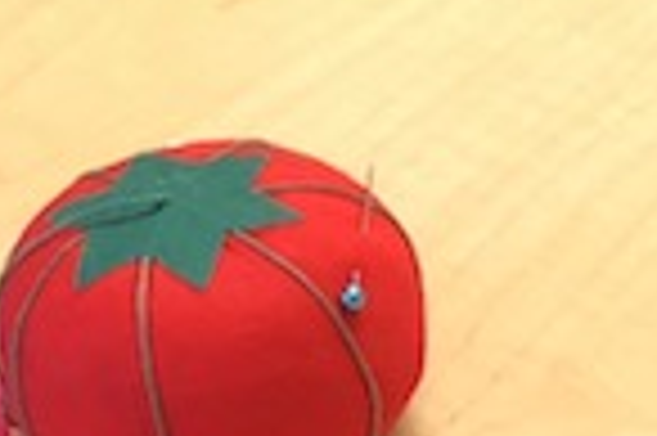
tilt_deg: -27.1
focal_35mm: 333
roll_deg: +16.2
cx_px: -621
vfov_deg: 4.1
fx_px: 6070
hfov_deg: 6.0
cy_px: -492
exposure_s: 1/40
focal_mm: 6
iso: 100
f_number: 2.4
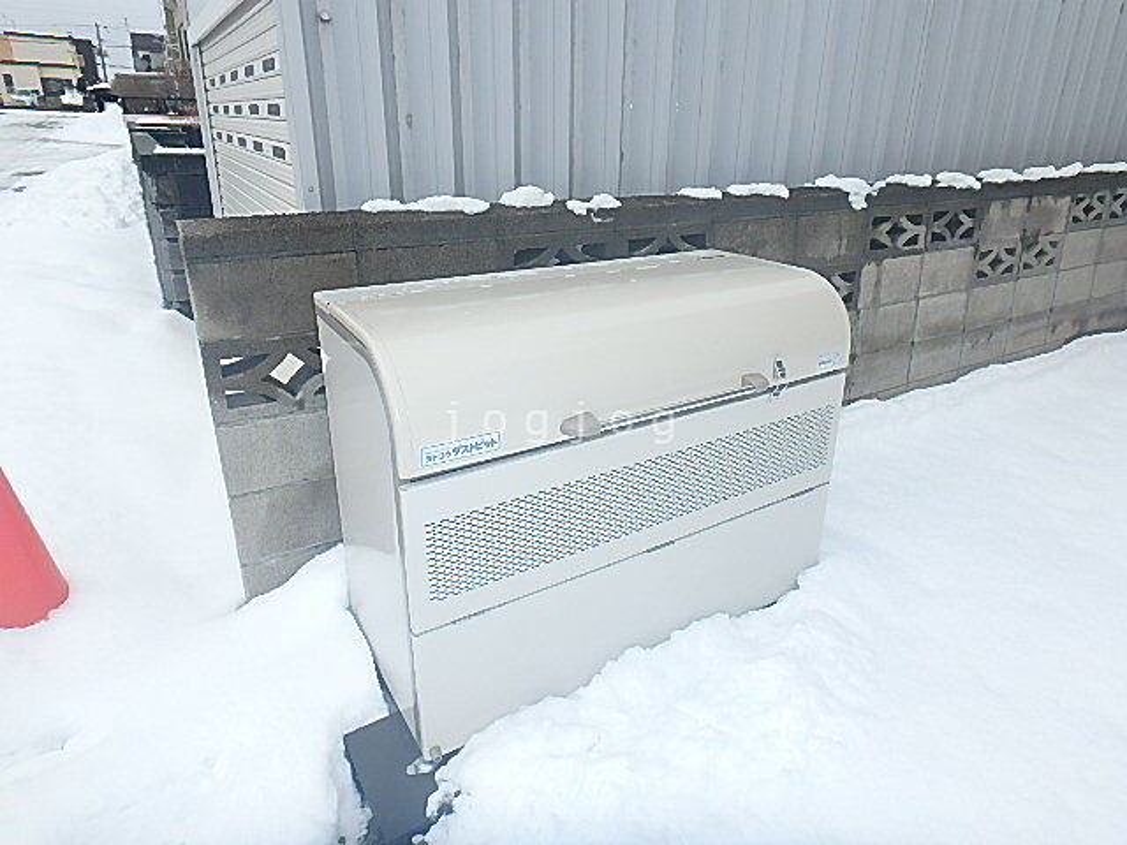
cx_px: 564
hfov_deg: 79.0
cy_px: 422
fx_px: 684
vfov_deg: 63.4
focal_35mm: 21
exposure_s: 1/1000
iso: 125
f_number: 3.5
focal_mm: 3.7
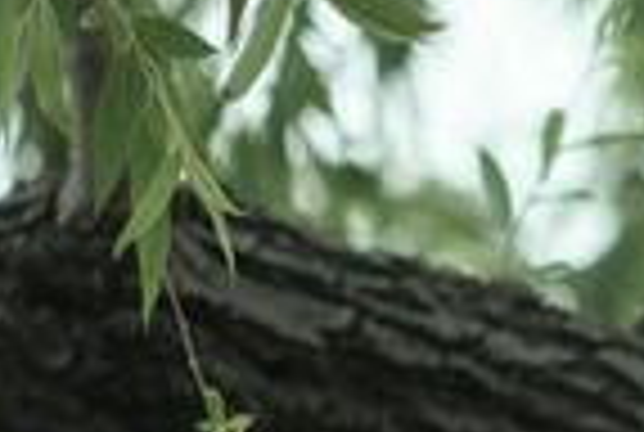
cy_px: 1035
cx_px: 1846
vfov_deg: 2.2
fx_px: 11168
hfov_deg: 3.2
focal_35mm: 623
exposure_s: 1/1250
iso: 100
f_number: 2
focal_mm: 85
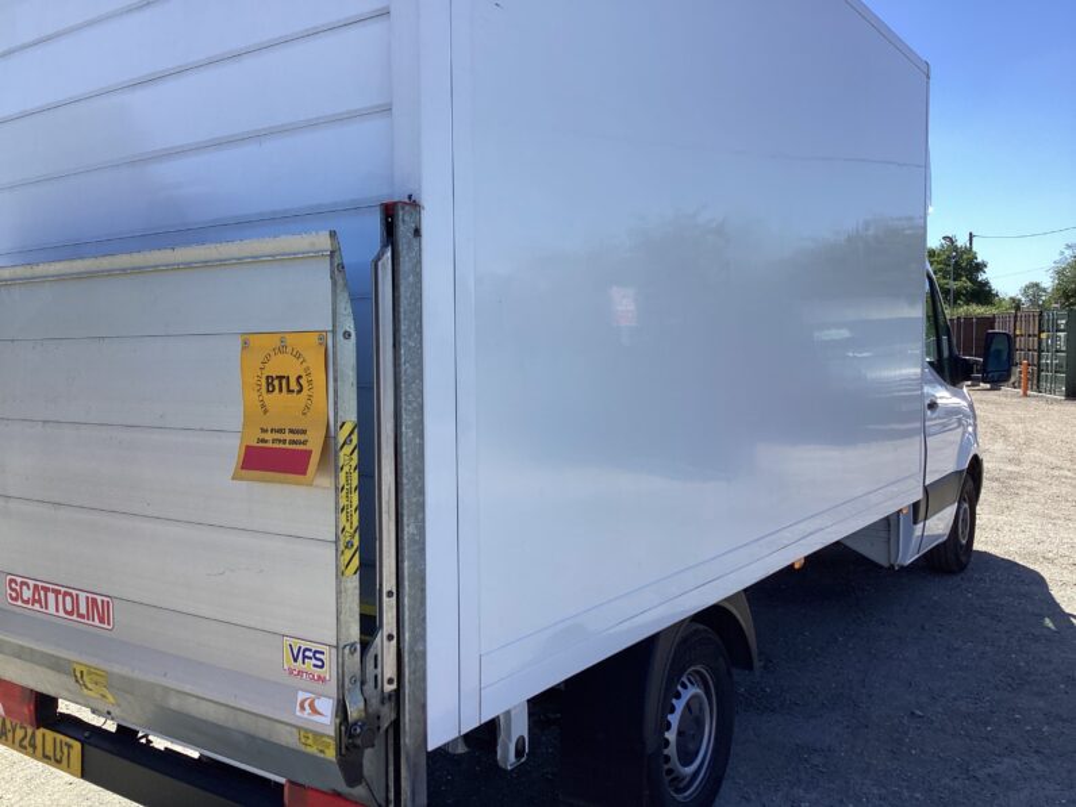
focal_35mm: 31
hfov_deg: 58.4
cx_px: 538
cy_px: 404
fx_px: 964
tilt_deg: -3.9
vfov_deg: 45.4
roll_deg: +0.5
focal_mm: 3.3
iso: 25
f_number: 2.4
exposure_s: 1/662
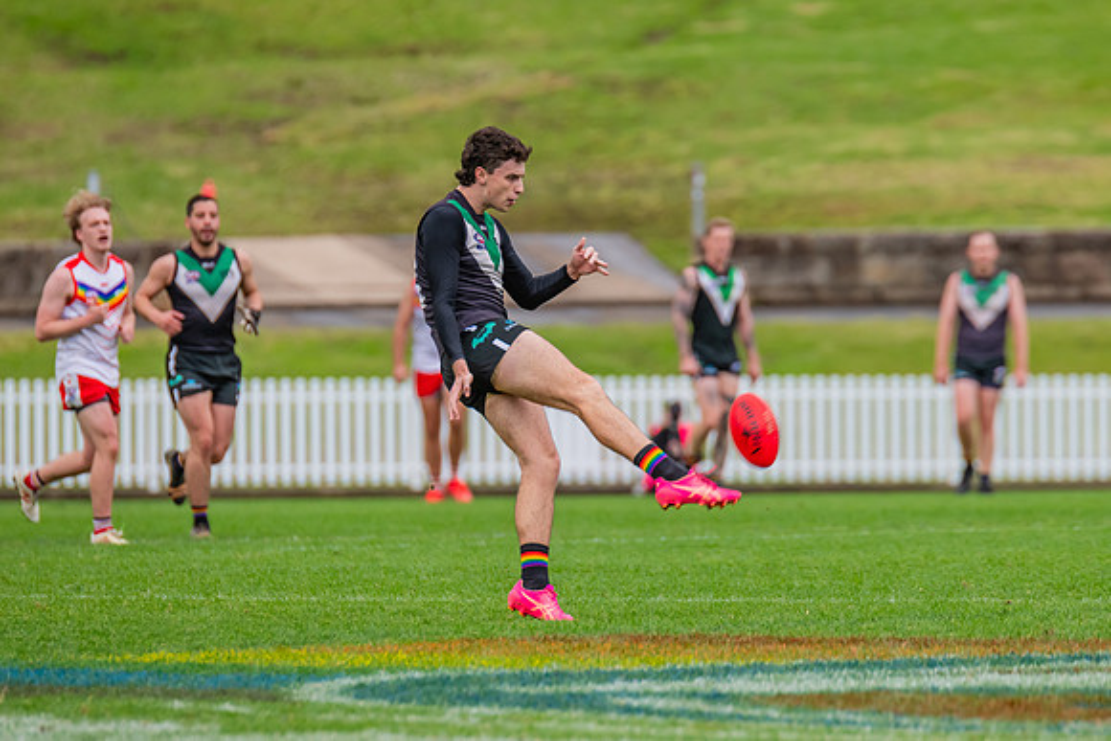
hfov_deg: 3.9
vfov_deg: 2.6
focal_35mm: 526
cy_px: 386
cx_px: 606
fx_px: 16224
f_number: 5.6
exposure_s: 1/1000
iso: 800
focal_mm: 420
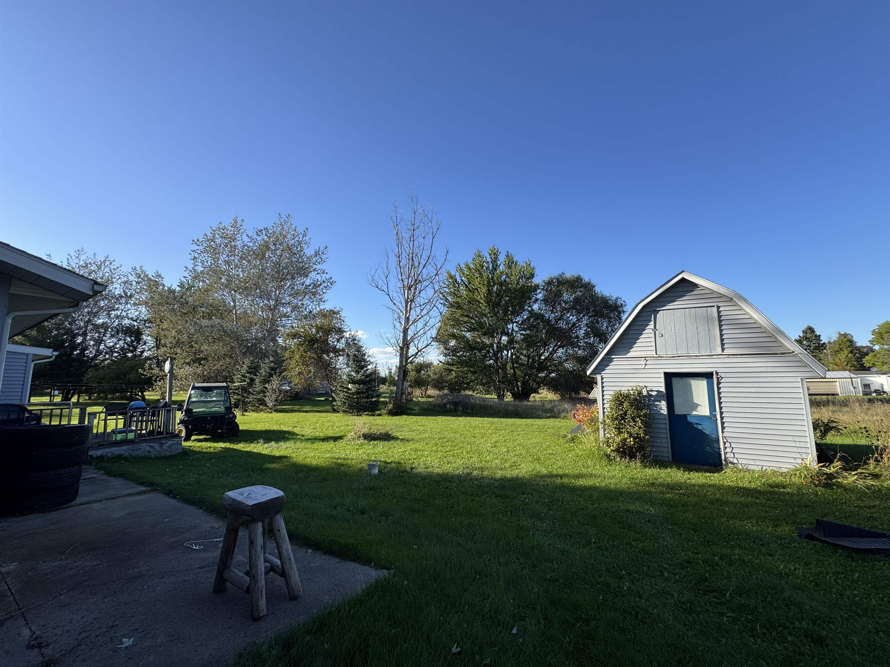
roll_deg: +1.1
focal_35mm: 14
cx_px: 445
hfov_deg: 102.1
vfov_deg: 85.7
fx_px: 360
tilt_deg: +7.6
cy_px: 334
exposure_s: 1/1006
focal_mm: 2.22
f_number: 2.2
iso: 50
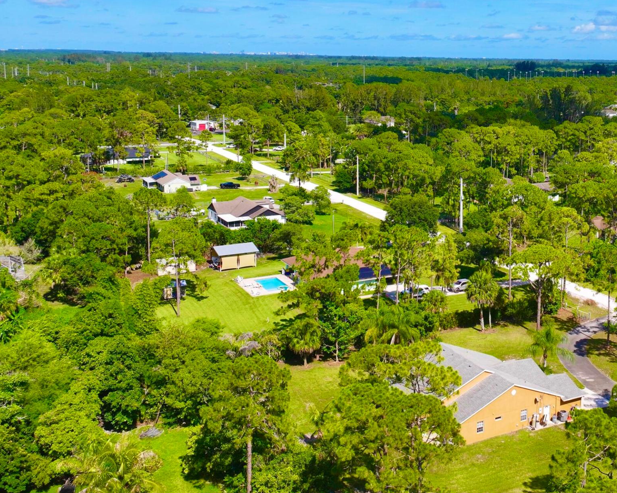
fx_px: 803
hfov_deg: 40.6
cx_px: 474
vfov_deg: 33.9
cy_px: 176
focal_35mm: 44
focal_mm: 12.29
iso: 100
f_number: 2.8
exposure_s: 1/1600
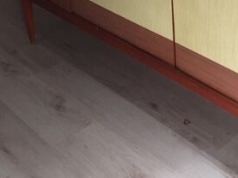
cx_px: 207
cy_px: 3
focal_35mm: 67
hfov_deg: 28.0
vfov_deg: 21.3
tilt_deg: -26.7
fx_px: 461
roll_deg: +0.3
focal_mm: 4.15
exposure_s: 1/25
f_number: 2.2
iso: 200
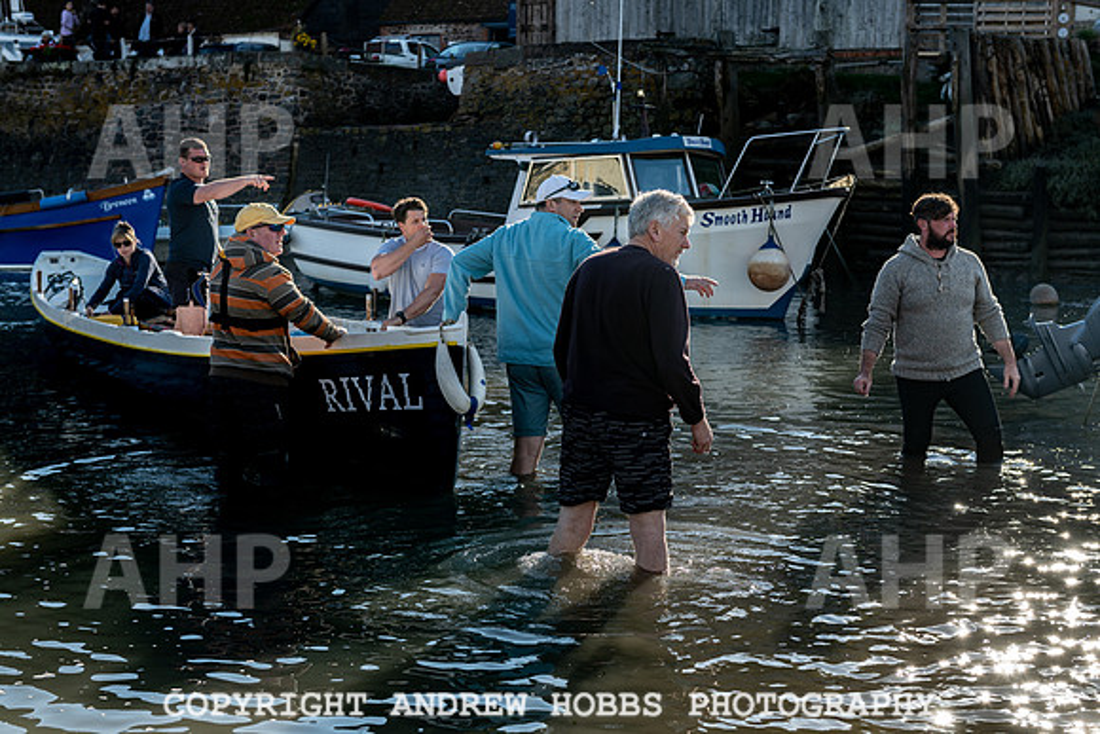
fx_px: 1681
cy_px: 367
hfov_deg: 36.2
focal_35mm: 55
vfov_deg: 24.6
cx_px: 550
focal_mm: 55
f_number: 5.6
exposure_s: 1/400
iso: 110
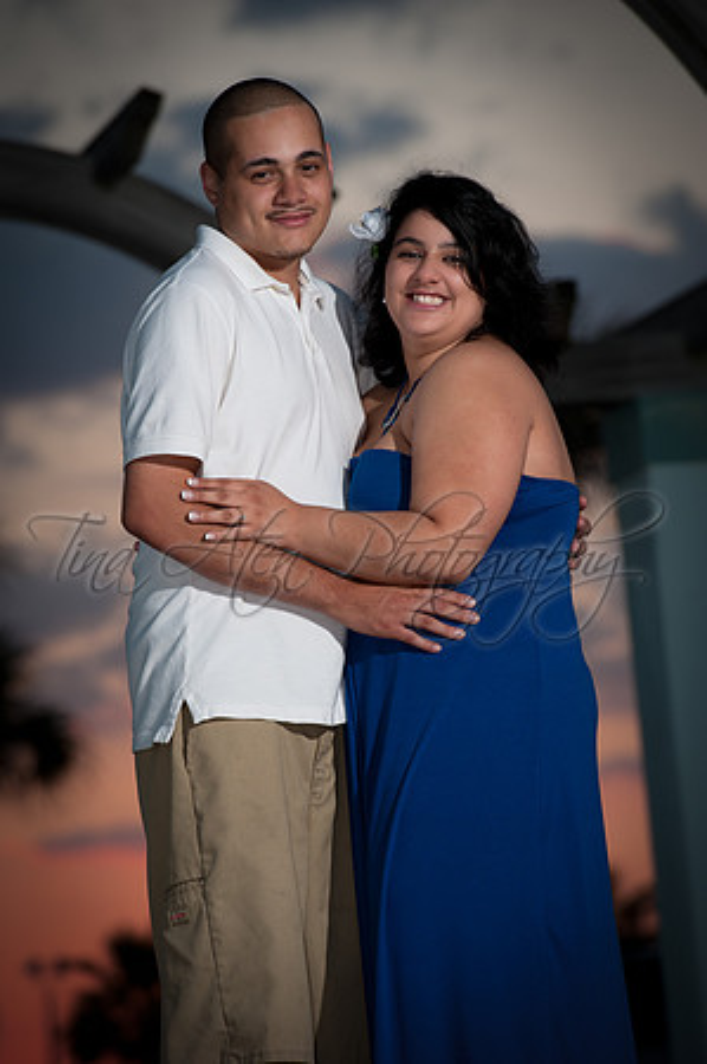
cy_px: 532
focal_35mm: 200
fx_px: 5905
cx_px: 354
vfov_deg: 10.3
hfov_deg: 6.9
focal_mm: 200
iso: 200
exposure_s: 1/200
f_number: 5.6
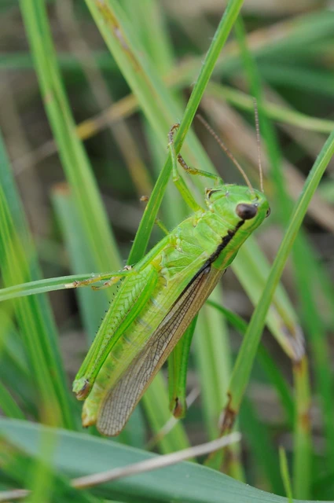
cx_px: 167
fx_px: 2198
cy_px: 252
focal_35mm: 158
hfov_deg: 8.7
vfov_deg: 13.1
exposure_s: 1/160
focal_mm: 105
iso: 400
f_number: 11
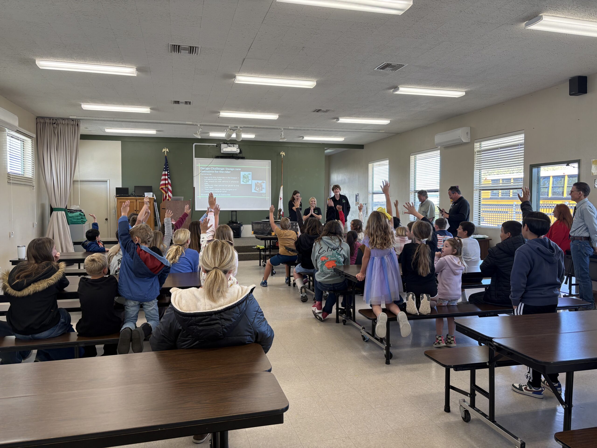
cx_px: 298
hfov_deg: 67.3
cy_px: 224
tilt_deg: -0.5
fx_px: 448
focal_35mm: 26
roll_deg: -1.1
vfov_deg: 53.1
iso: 50
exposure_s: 1/100
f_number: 1.6
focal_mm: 5.96
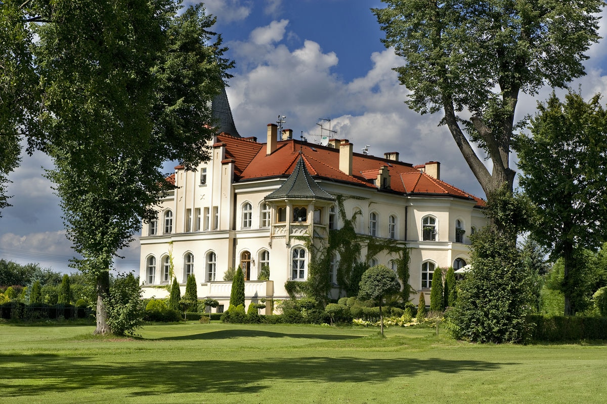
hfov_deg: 28.9
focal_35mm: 70
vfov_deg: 19.4
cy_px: 202
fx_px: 1179
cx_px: 304
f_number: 9
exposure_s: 1/1250
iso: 200
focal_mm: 70
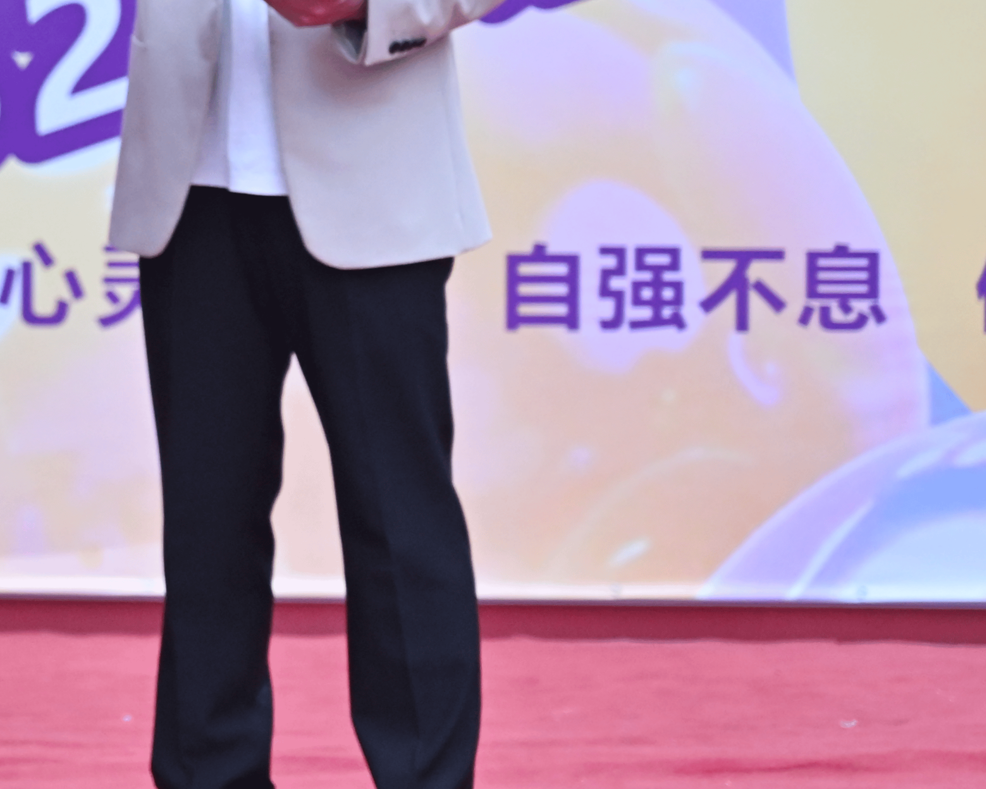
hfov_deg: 12.7
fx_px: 4319
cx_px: -231
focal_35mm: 148
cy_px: 54
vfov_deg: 10.4
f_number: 4
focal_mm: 62
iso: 2000
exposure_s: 1/250
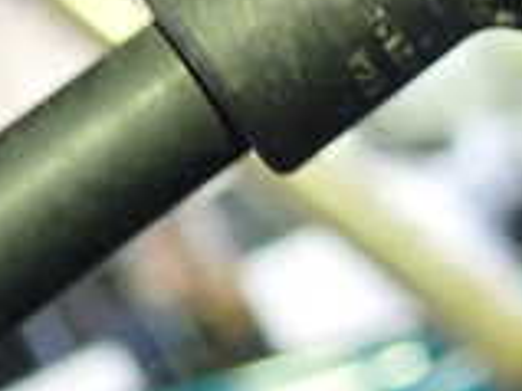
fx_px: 1703
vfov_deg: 12.6
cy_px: -128
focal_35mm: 113
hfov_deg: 17.1
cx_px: 483
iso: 800
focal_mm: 5.4
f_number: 2.3
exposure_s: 1/30
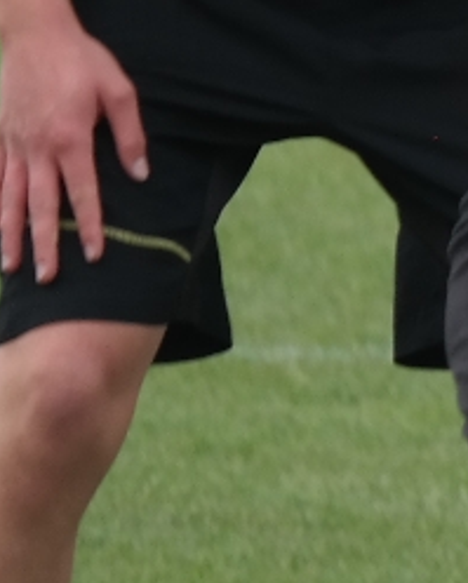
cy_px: -430
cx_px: 1526
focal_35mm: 1589
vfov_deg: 1.2
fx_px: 27461
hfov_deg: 1.0
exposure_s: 1/250
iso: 200
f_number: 5.6
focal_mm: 171
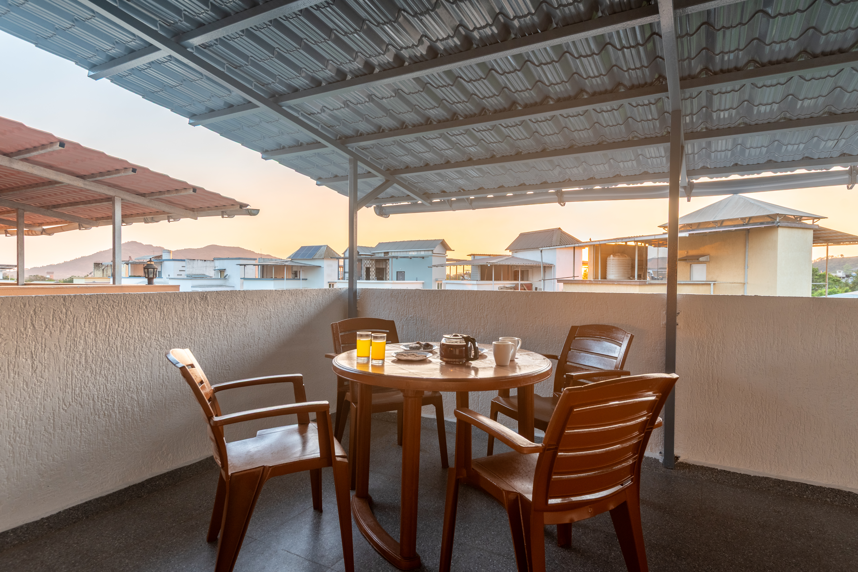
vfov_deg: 62.0
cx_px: 429
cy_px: 286
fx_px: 477
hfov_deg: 84.0
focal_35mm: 20
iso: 250
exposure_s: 1/60
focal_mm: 20
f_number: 7.1
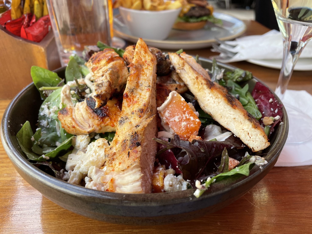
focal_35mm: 26
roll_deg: -0.9
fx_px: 234
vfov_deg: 53.1
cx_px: 156
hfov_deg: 67.3
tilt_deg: -34.5
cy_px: 117
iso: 32
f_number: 1.6
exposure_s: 1/126
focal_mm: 4.2
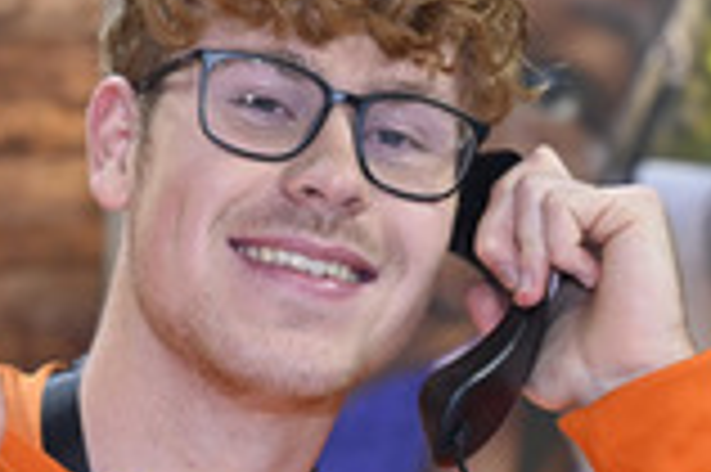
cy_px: 423
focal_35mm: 151
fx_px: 2979
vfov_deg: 9.0
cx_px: 88
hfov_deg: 13.5
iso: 1000
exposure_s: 1/200
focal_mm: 53
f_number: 4
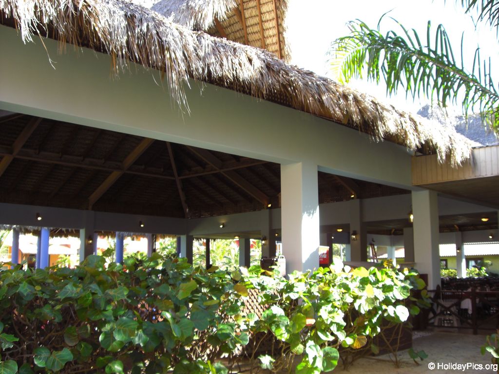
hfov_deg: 49.0
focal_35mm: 38
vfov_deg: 37.7
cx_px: 250
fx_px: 548
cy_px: 187
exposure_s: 1/125
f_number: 2.7
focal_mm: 6.2
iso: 64
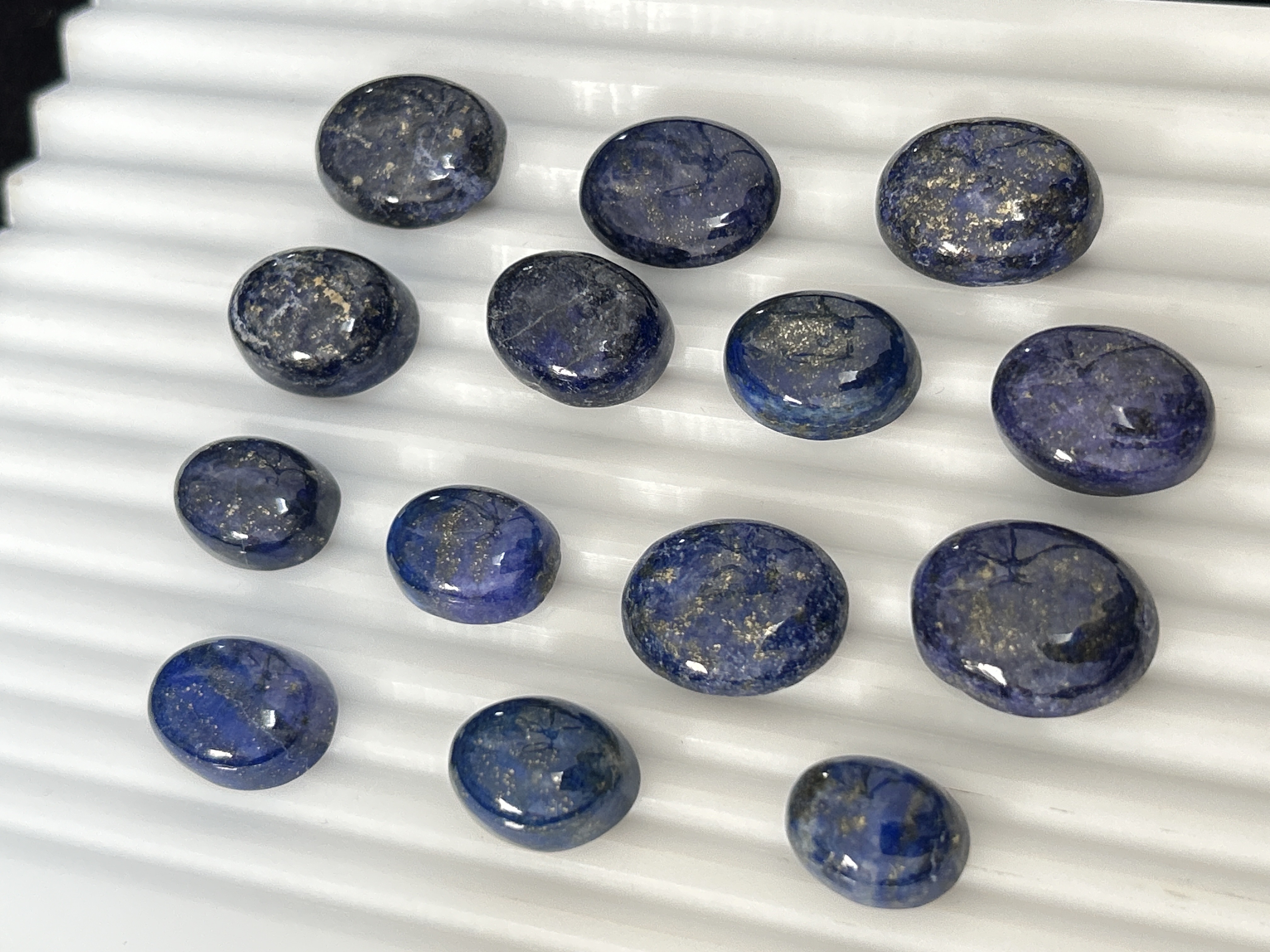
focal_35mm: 52
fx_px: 1908
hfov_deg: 36.8
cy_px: 476
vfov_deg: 28.0
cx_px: 635
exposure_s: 1/60
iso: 160
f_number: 1.5
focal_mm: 5.7
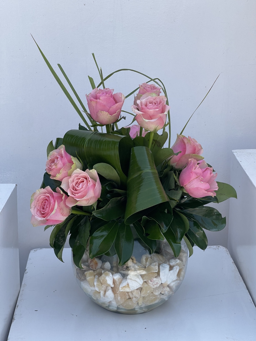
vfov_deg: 30.3
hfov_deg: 22.9
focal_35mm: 64
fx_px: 631
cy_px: 170
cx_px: 128
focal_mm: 7.5
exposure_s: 1/389
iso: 20
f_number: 2.2
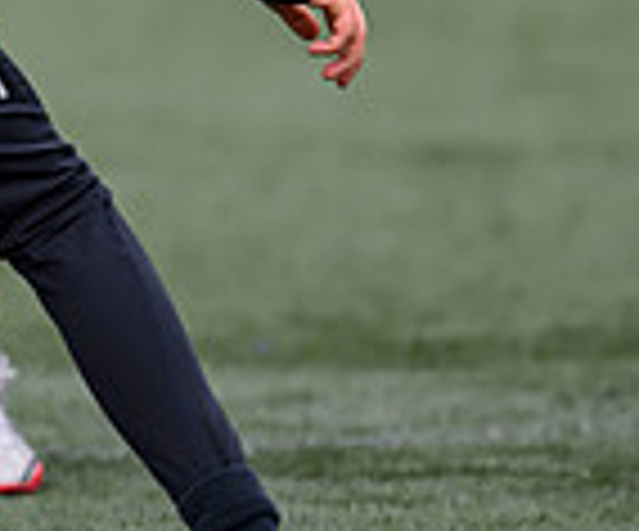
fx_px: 39362
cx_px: -697
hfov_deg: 0.9
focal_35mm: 2050
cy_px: -402
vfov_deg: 0.8
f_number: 3.2
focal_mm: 400
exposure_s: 1/1600
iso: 500
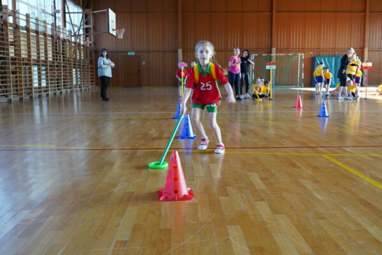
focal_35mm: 36
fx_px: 382
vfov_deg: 36.9
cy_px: 128
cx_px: 191
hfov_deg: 53.1
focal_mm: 24
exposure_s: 1/160
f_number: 4
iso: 1250
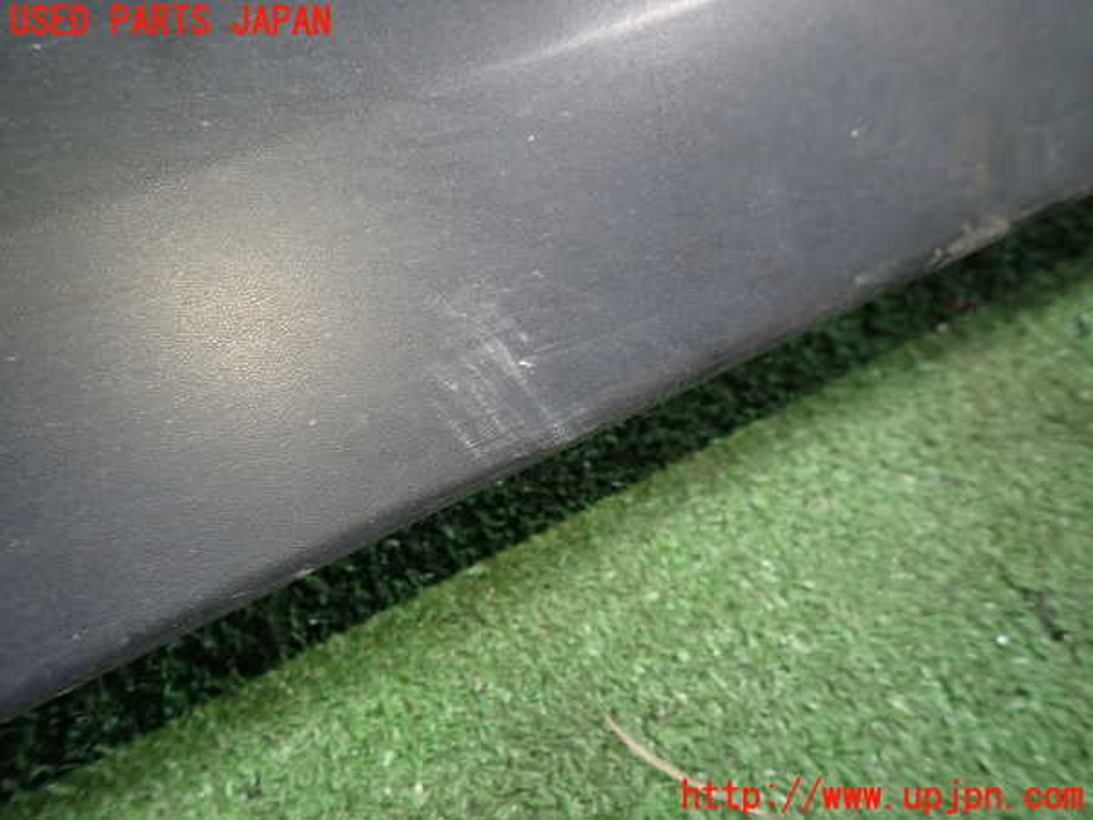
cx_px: 546
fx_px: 789
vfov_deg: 54.9
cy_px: 410
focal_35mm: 25
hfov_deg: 69.4
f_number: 2
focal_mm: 4.5
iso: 200
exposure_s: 1/40
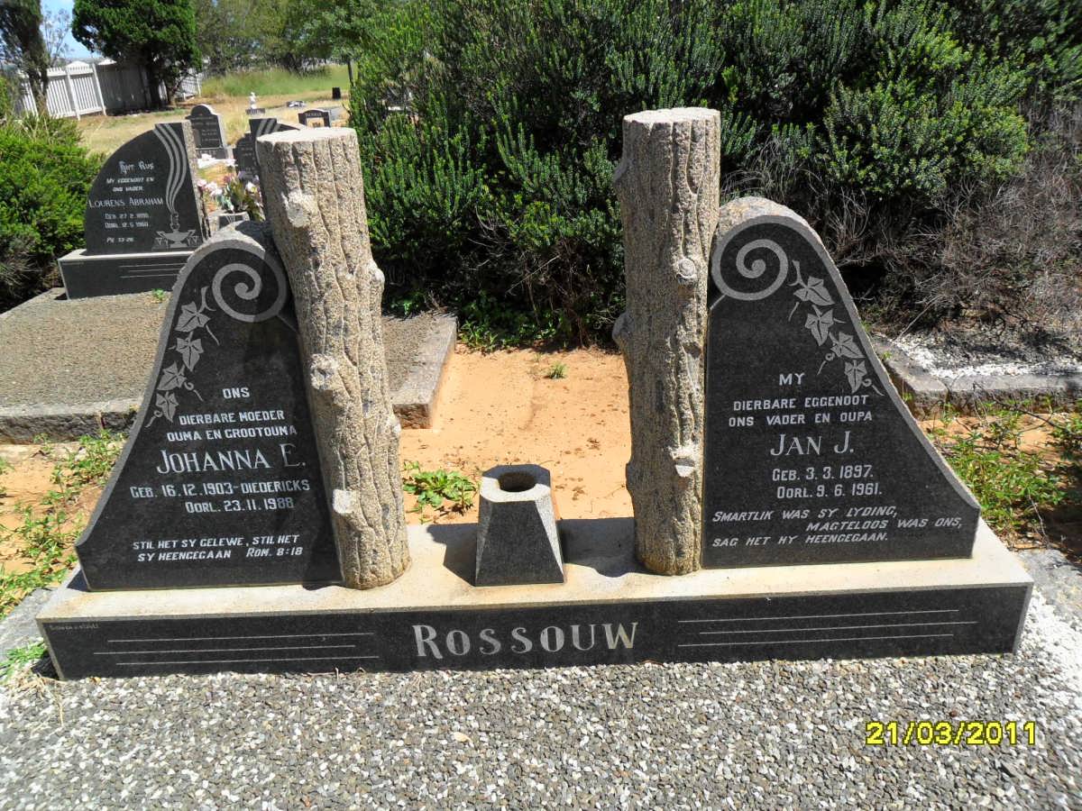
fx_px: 844
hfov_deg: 65.3
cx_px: 541
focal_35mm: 27
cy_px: 406
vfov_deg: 51.4
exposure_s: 1/1000
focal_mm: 4.9
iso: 100
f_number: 3.5
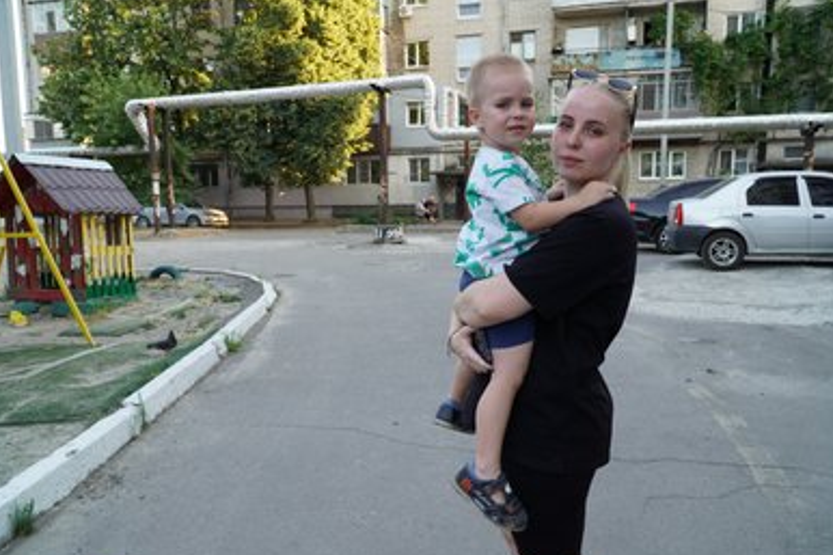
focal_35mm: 28
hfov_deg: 65.5
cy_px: 284
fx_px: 648
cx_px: 419
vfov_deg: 46.4
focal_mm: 18
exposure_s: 1/80
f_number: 5
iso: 160
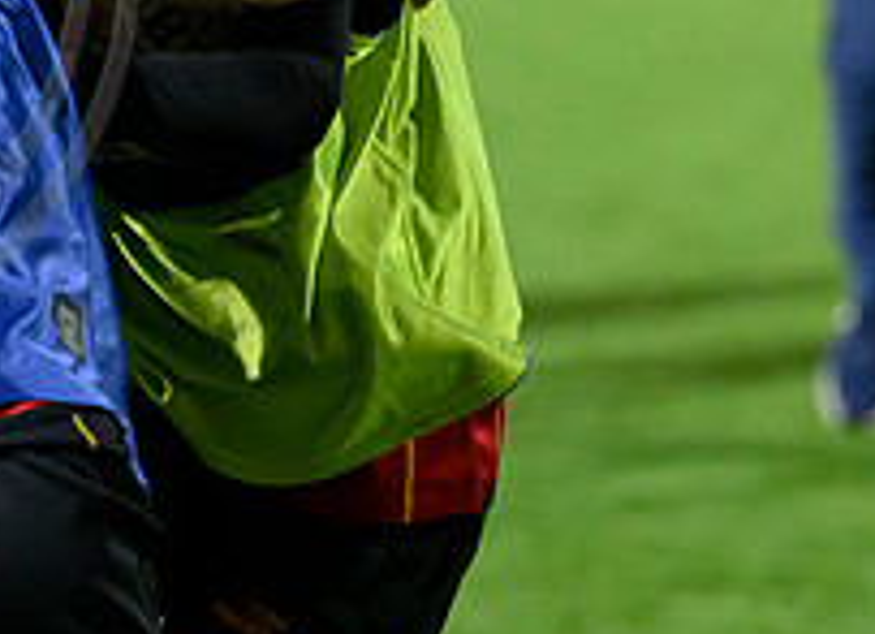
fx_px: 15030
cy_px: 232
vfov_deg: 2.4
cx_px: 130
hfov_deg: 3.3
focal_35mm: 602
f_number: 3.2
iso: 6400
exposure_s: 1/1600
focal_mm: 150
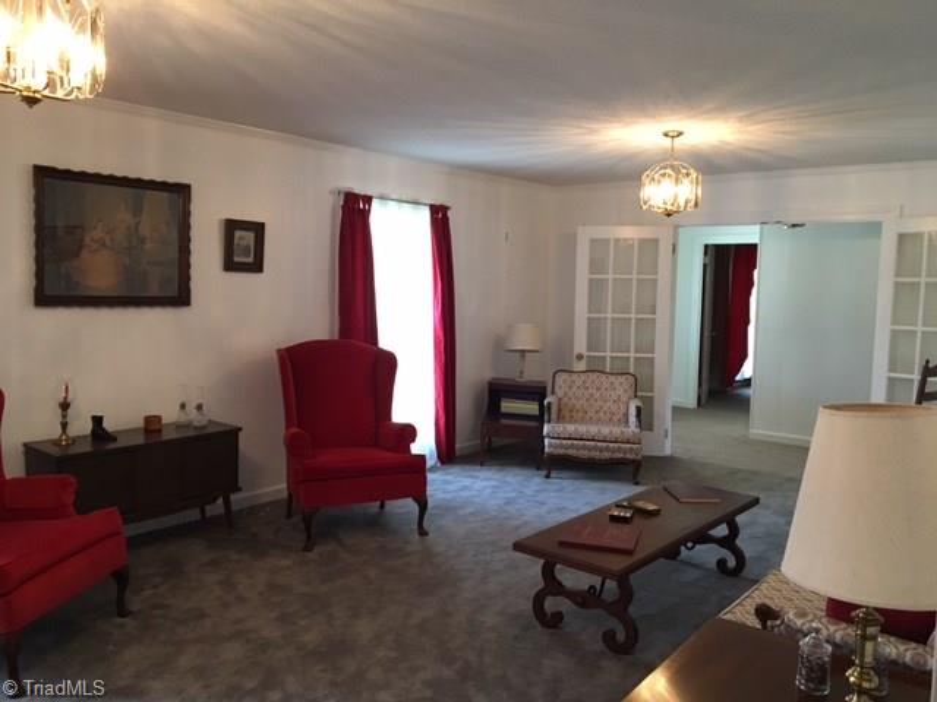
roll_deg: -1.0
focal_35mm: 29
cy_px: 351
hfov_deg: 61.7
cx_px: 468
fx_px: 785
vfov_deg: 48.2
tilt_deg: -4.6
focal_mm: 4.15
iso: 160
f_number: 2.2
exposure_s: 1/30
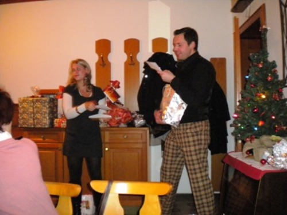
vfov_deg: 40.6
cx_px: 144
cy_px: 108
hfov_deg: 52.7
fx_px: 290
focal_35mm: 35
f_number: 3.1
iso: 800
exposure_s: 1/30
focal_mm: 6.3
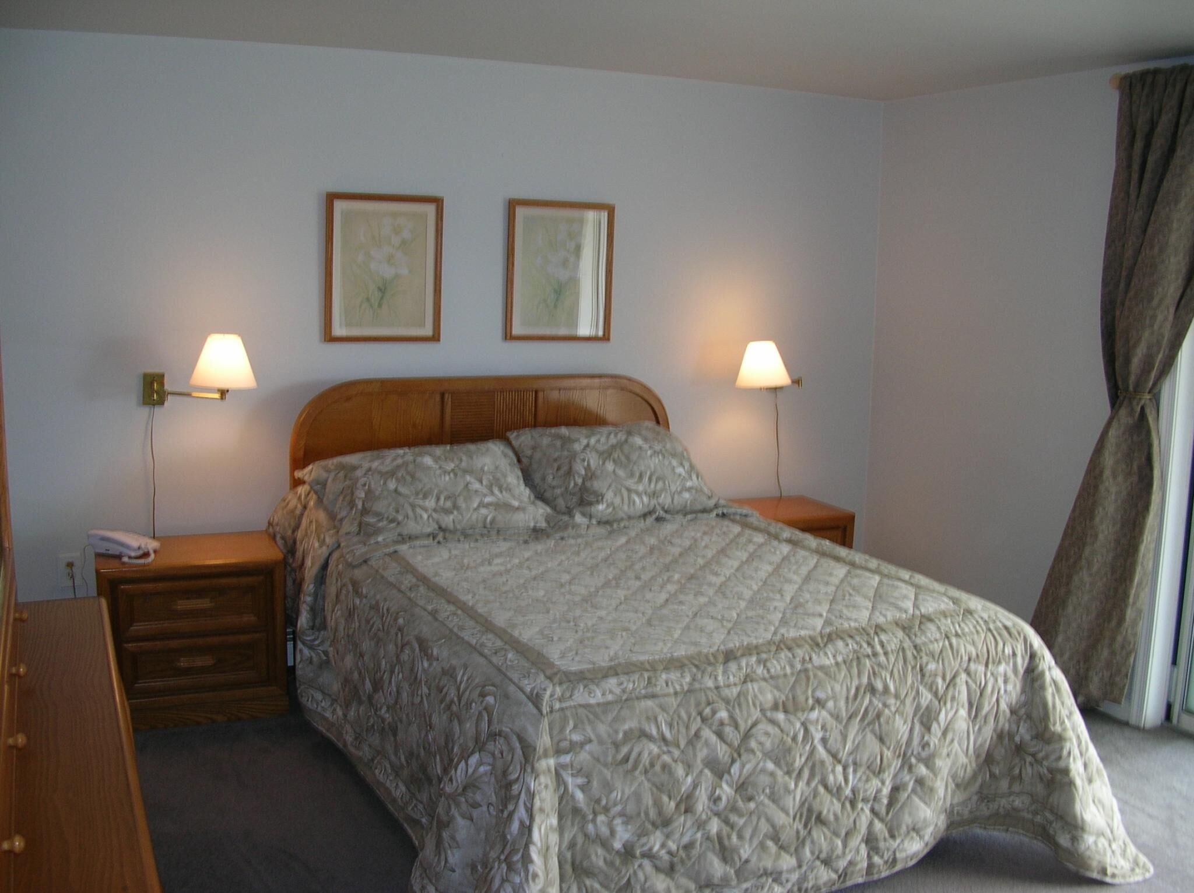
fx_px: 1206
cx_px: 597
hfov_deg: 52.7
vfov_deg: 40.6
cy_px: 446
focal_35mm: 35
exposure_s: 1/30
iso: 50
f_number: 2.8
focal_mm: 5.8
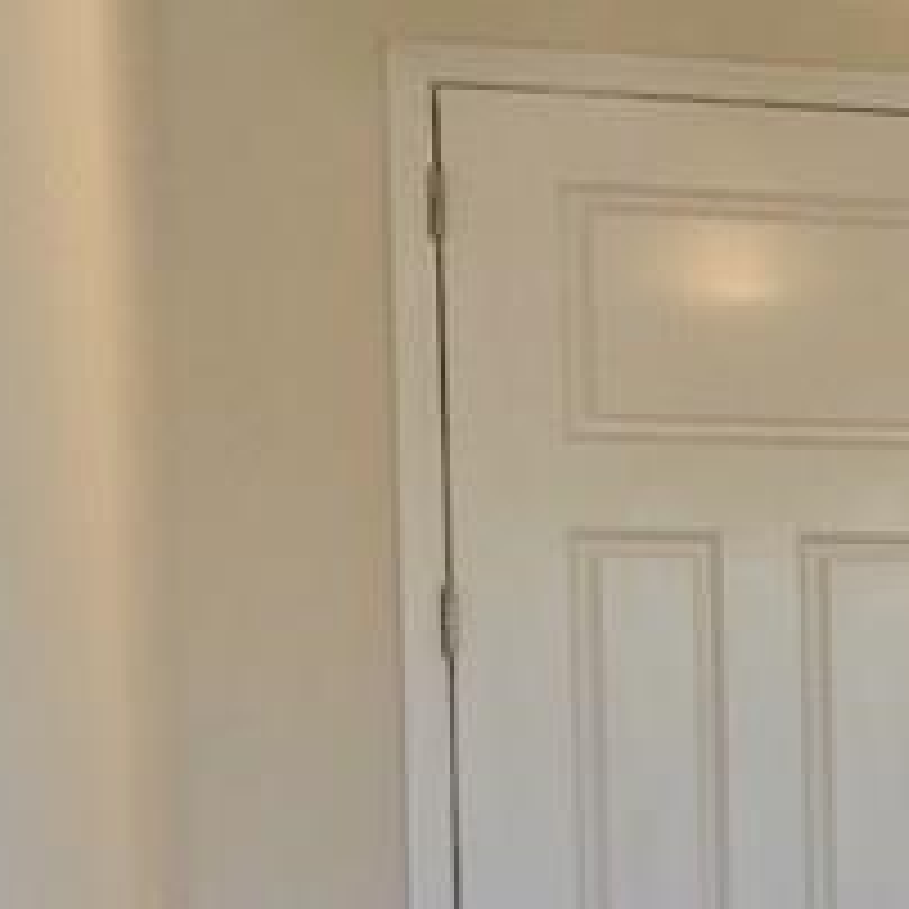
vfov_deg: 13.2
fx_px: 3862
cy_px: 918
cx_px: 2133
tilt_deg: -2.7
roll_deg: +1.2
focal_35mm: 130
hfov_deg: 11.3
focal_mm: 4.15
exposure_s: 1/30
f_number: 2.2
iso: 32
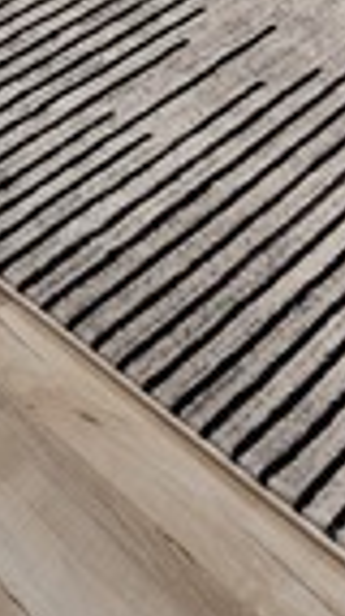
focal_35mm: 66
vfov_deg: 23.5
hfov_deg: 16.6
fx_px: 1078
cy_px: -373
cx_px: 509
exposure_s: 1/60
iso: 80
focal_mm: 2.2
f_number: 2.2
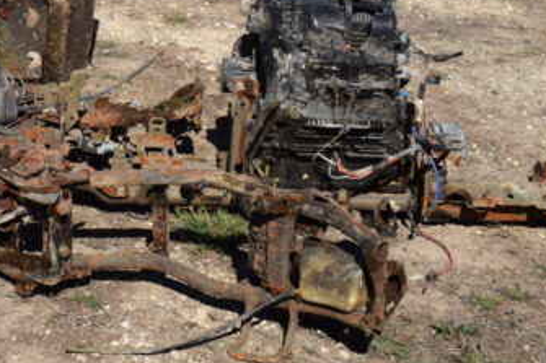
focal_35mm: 106
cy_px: -107
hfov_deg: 18.4
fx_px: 1600
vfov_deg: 12.6
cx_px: -112
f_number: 11
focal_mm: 23
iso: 200
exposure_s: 1/500
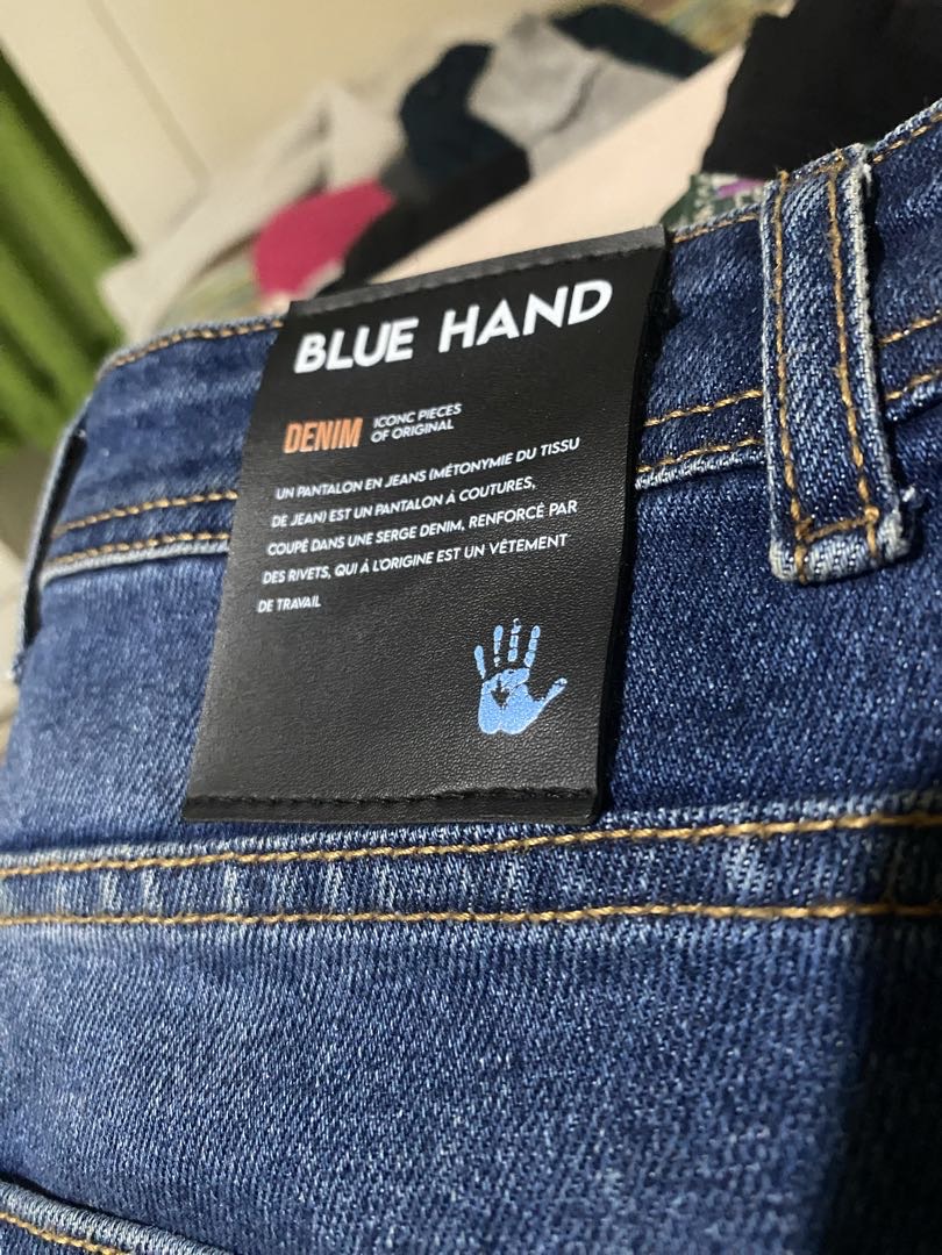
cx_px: 471
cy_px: 628
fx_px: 907
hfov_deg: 54.9
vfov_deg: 69.4
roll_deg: +30.4
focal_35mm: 25
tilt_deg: -36.3
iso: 800
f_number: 1.8
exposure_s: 1/30
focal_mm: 4.25
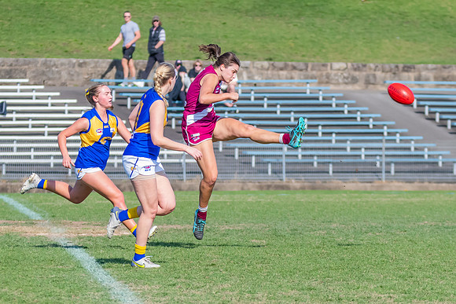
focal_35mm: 418
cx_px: 261
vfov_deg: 3.3
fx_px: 5295
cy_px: 208
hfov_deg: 4.9
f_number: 7.1
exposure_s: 1/1600
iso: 800
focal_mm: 180
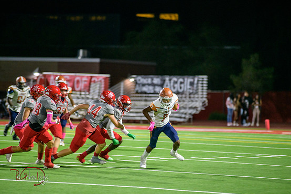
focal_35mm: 209
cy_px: 100
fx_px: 1689
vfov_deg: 6.6
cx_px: 148
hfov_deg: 9.8
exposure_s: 1/250
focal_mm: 200
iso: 1600
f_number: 2.8
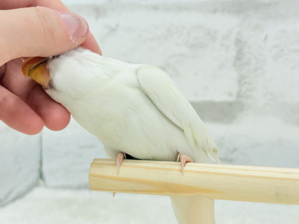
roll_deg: +1.1
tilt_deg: -6.8
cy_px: 112
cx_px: 150
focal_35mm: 52
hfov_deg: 36.8
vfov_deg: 28.0
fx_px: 449
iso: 64
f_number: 1.6
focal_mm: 5.96
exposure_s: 1/100
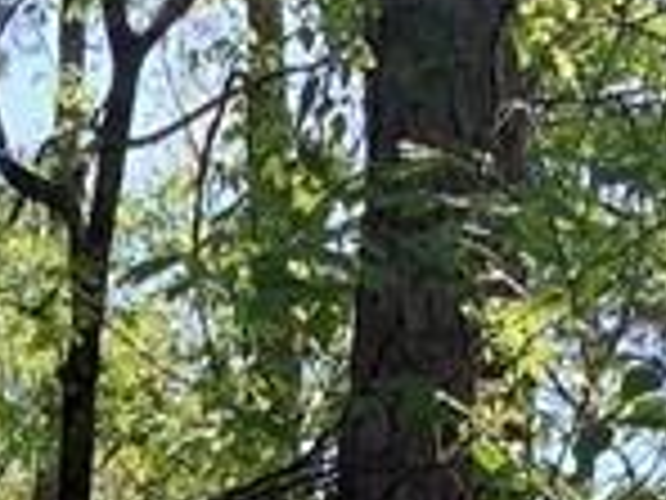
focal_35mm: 180
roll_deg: -1.3
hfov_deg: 10.9
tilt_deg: +12.7
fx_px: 3463
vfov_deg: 7.6
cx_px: 22
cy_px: 1297
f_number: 1.8
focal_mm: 4.25
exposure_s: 1/497
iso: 25
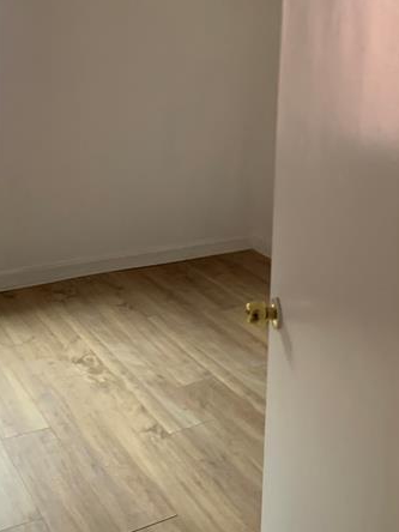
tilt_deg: -9.5
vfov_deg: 40.8
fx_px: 692
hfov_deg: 32.0
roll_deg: -0.9
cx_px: 147
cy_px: 131
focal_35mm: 45
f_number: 1.8
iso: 320
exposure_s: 1/60
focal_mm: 4.25
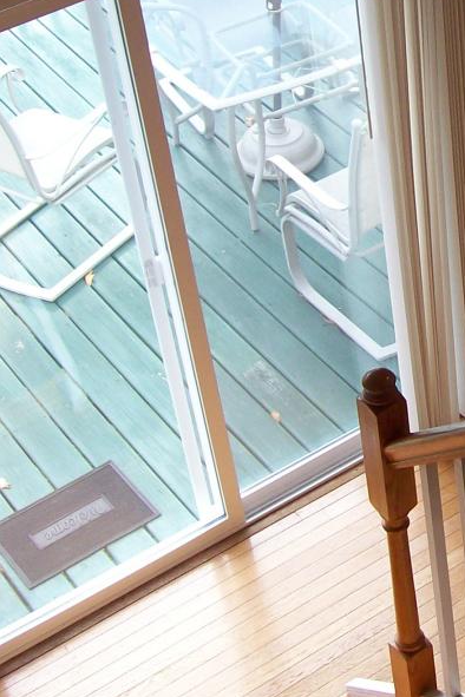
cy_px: 172
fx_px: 1569
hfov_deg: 16.4
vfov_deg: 24.8
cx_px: 490
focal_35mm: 81
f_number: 2.7
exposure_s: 1/78.1
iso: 80
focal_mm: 6
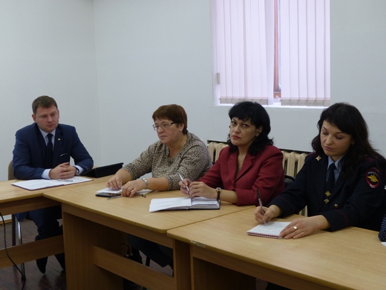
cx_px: 193
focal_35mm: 49
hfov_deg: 38.9
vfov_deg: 29.7
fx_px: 546
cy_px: 145
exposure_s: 1/60
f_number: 2.8
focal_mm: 8.7
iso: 200
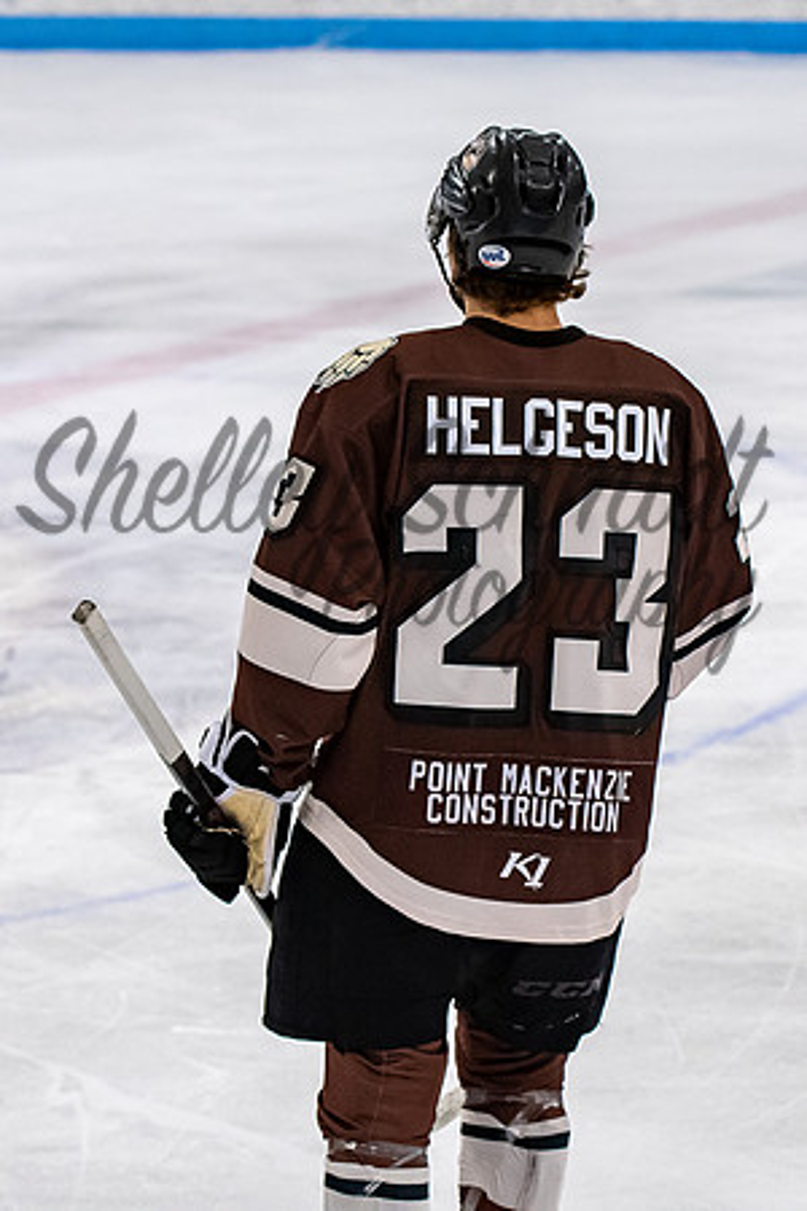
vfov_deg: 9.6
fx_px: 7242
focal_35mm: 215
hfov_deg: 6.4
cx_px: 469
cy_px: 537
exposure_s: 1/800
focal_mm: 86
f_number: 3.5
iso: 1400
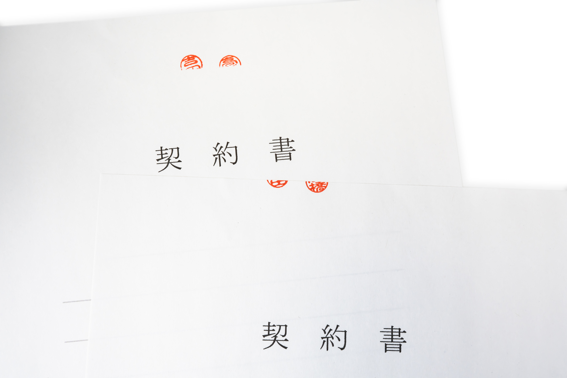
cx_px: 284
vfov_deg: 27.0
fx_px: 788
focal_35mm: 50
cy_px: 189
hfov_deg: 39.6
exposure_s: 1/20
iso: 400
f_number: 22
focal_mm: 50
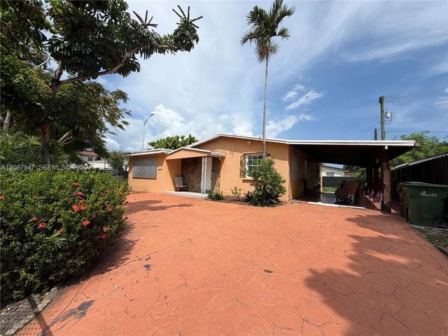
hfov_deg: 102.1
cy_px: 168
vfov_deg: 85.7
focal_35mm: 14
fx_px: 181
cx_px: 224
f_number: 2.2
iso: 20
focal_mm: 2.22
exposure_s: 1/1339
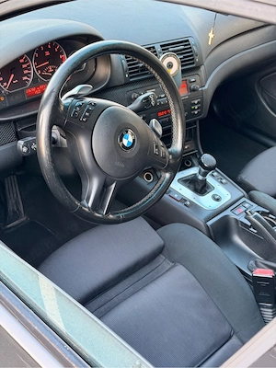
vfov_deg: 39.7
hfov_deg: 30.3
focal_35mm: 48
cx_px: 138
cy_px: 184
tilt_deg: -37.7
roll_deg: -9.3
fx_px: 510
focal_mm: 6.76
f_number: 1.78
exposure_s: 1/55
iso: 250
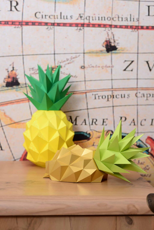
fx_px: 321
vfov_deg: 39.6
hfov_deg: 27.0
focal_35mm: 50
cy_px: 115
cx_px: 77
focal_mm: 50
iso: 200
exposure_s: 1/80
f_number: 4
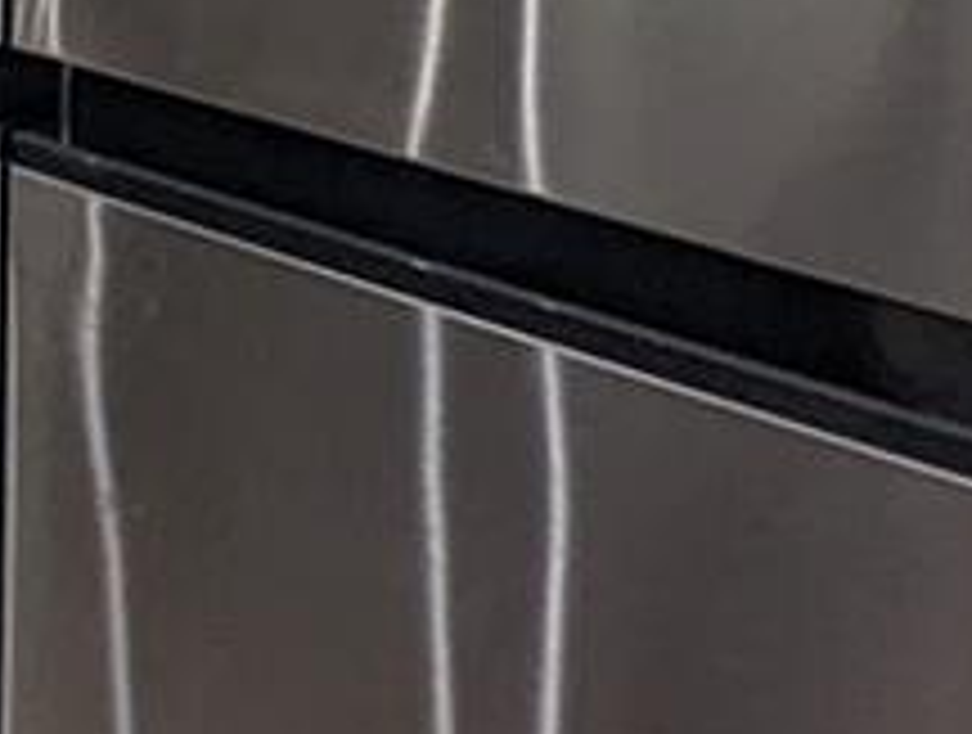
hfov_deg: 14.6
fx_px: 3321
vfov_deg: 11.5
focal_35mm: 118
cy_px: -648
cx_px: -783
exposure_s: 1/40
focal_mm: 2.35
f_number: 2.2
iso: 128
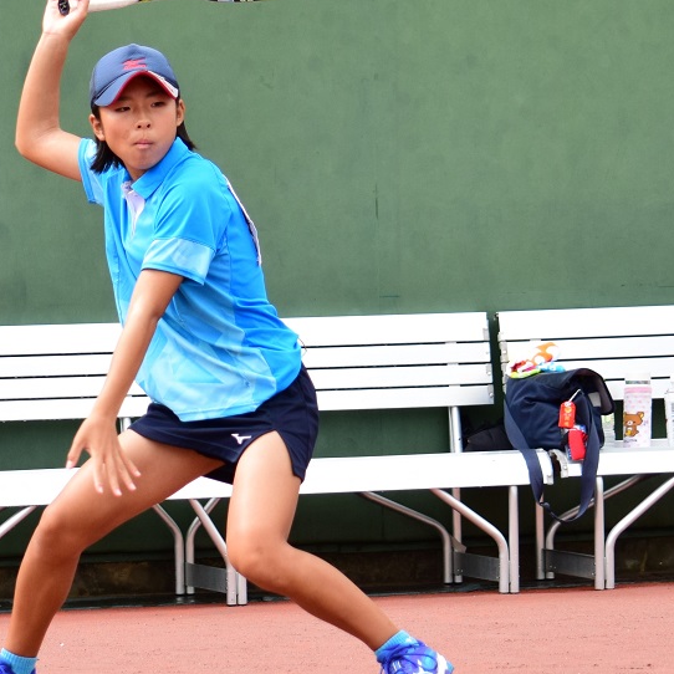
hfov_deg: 8.7
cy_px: 335
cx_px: 155
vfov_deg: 8.8
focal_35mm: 200
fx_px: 4401
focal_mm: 85
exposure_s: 1/1250
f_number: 4.5
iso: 400
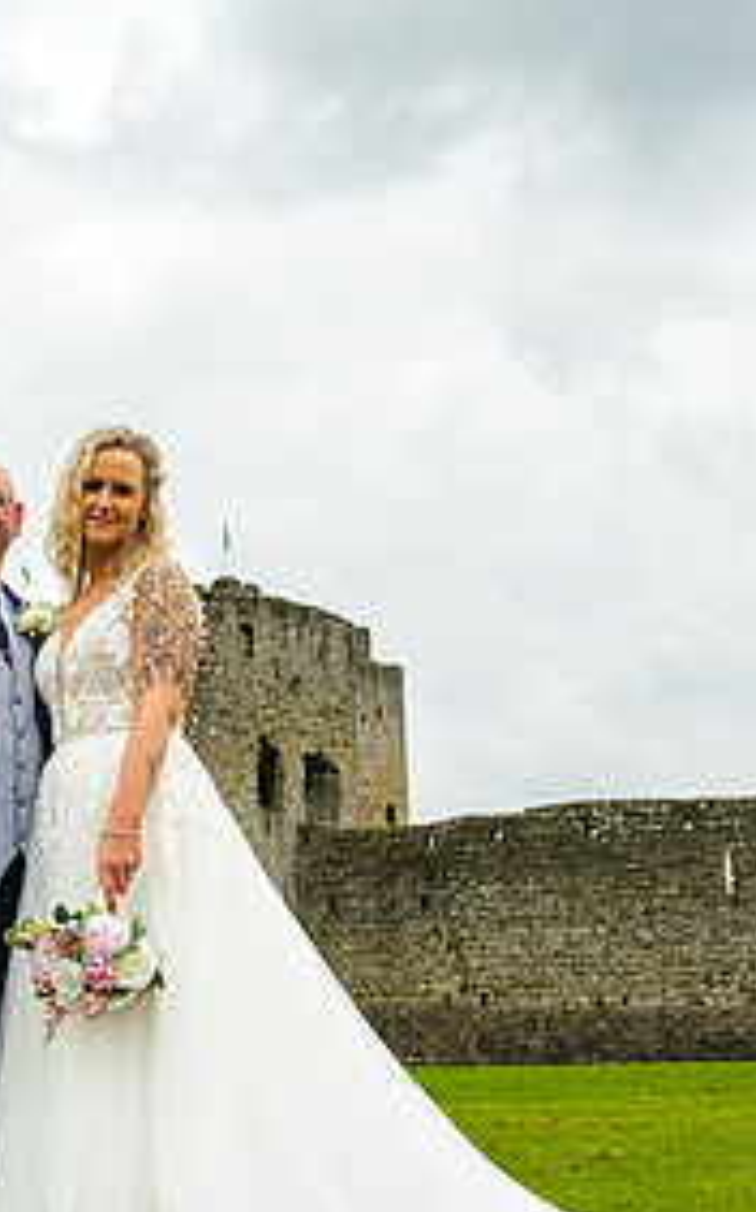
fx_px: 1782
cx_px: 237
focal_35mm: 54
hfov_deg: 23.8
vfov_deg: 37.5
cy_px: 614
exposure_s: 1/500
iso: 160
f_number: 4
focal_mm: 16
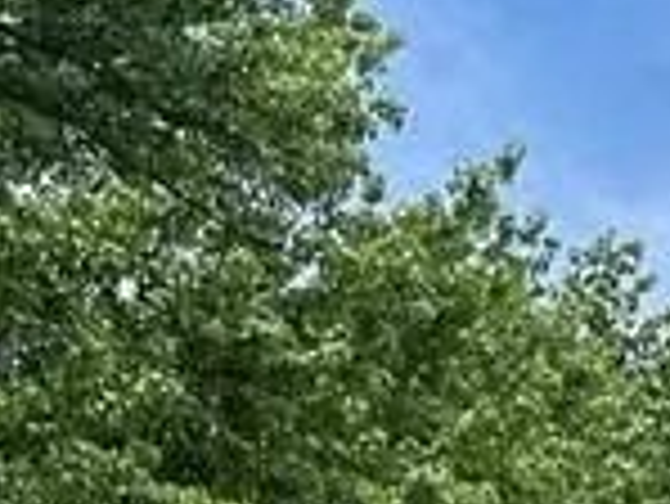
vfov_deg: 7.9
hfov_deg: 10.1
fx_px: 3196
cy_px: 1476
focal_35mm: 165
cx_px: 1713
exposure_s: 1/2299
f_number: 1.78
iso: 80
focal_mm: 6.86
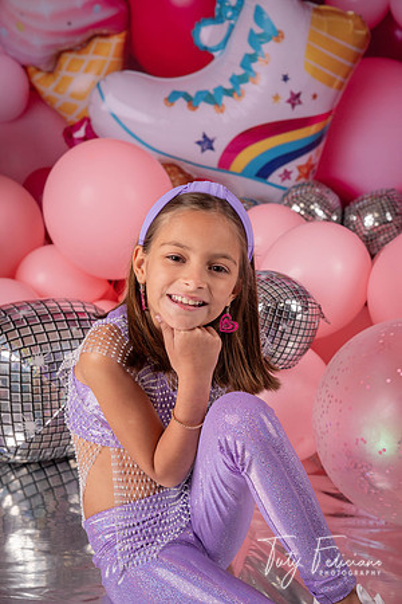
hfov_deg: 24.6
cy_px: 302
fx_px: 921
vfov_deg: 36.2
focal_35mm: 55
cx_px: 201
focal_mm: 55
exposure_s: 1/100
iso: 160
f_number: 5
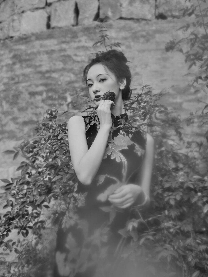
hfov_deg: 36.0
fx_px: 320
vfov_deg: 46.8
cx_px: 104
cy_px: 138
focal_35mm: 40
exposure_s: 1/1250
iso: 400
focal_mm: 50
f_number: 3.5
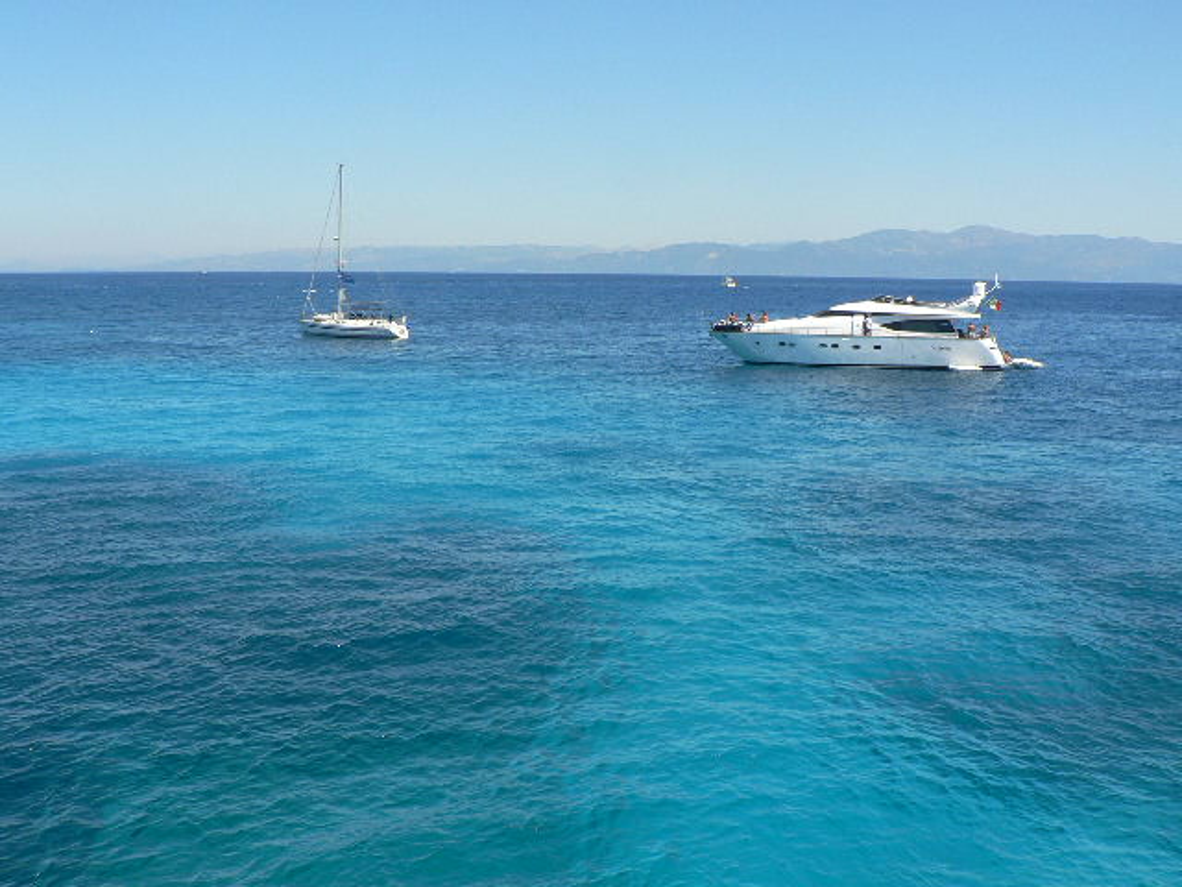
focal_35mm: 36
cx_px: 591
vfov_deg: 39.7
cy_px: 444
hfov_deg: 51.4
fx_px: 1229
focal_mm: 6
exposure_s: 1/400
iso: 80
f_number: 5
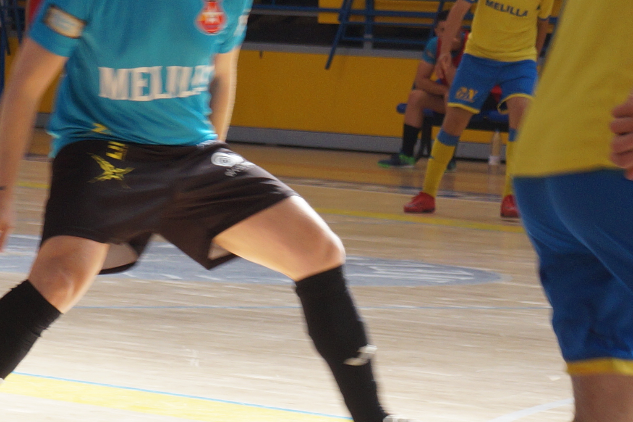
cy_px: 304
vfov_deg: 4.7
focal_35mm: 293
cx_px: 464
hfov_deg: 7.0
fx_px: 5149
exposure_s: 1/160
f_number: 5.6
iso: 320
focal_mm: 54
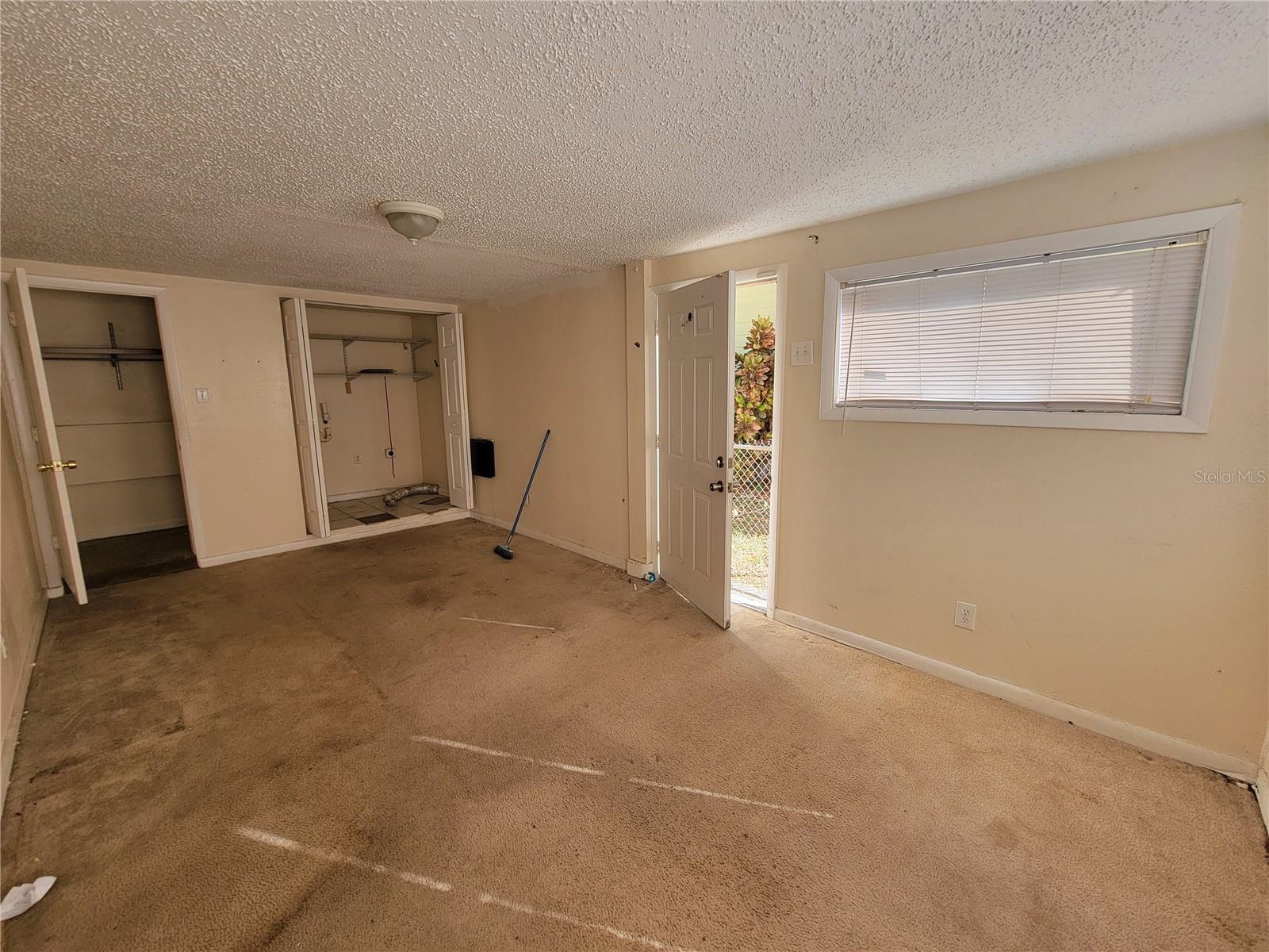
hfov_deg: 106.2
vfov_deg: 89.9
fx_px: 477
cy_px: 476
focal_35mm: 13
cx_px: 634
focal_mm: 2.2
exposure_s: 1/120
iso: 100
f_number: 2.2
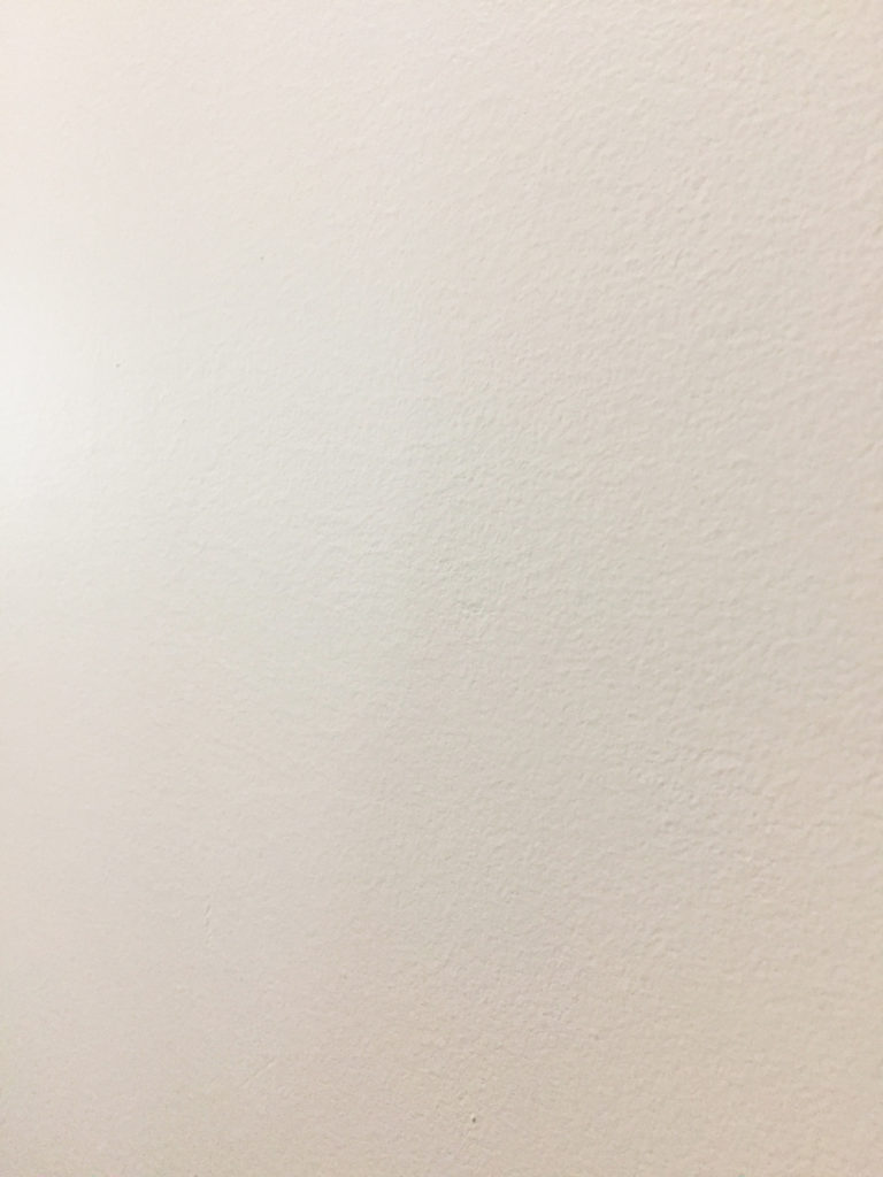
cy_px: 588
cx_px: 442
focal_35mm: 29
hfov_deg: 48.2
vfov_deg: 61.7
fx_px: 986
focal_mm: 4.15
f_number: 2.2
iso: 160
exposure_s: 1/30
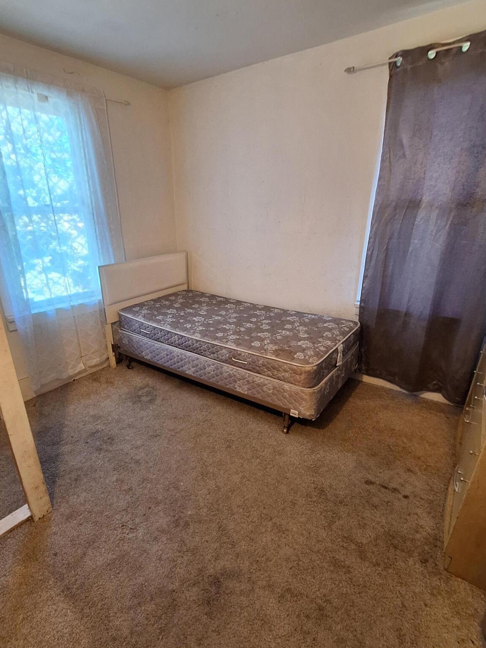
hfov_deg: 74.6
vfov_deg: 91.0
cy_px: 337
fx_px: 318
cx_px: 222
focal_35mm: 17
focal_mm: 1.74
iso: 100
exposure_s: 1/50
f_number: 2.2
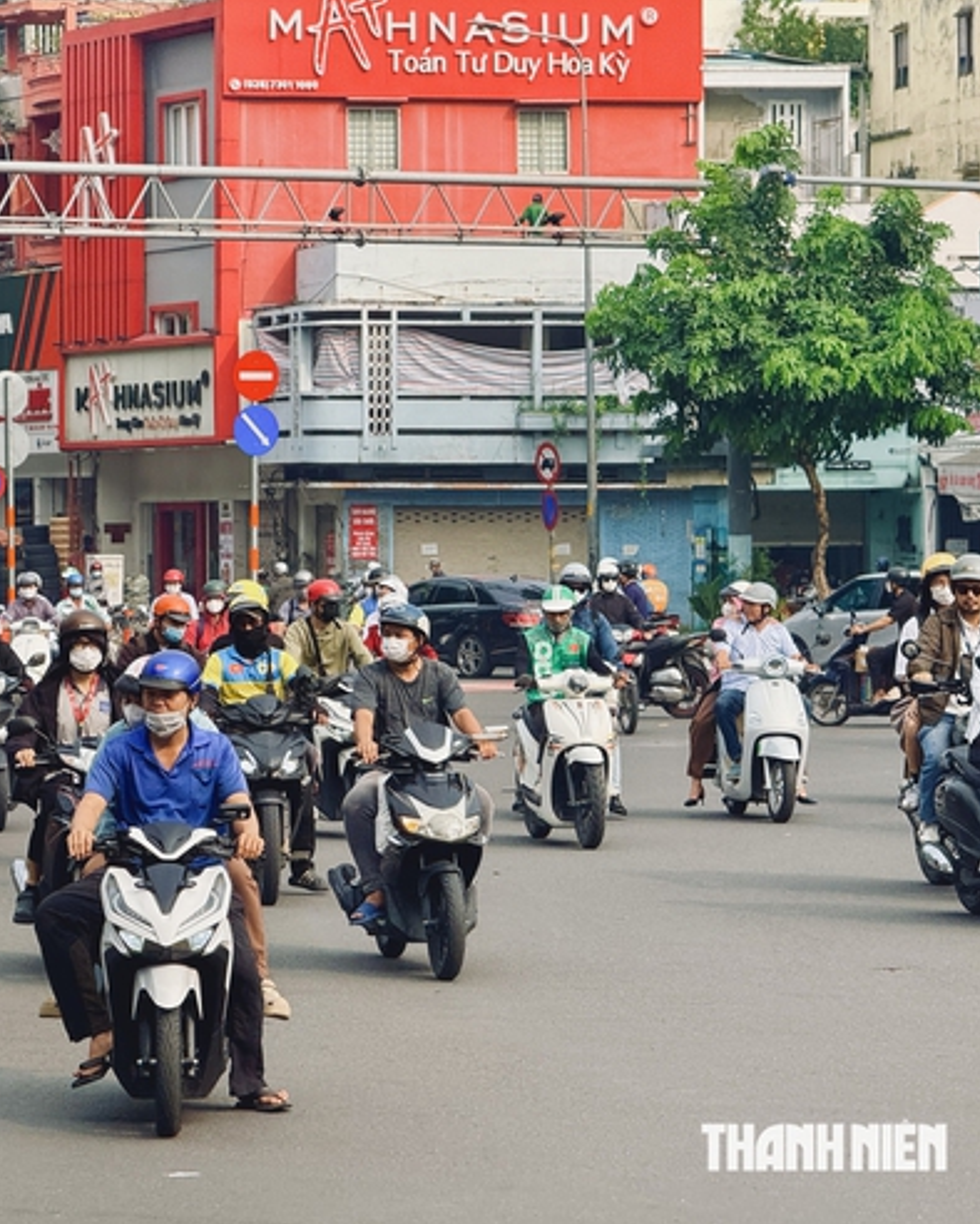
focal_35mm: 157
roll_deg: -0.1
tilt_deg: -0.4
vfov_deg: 12.3
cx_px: 184
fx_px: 5689
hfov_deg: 9.8
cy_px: 613
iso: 64
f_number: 2.8
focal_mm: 15.66
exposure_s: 1/1167
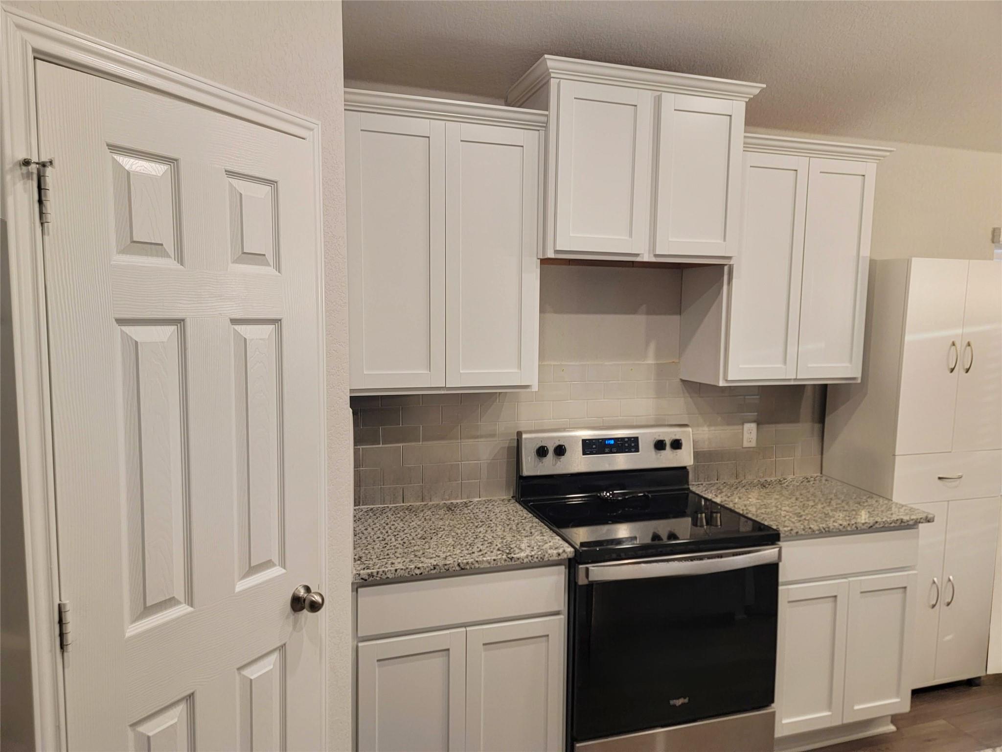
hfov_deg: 71.6
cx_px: 501
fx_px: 695
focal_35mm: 24
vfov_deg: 56.8
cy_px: 376
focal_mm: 6.7
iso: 200
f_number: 1.8
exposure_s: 1/40
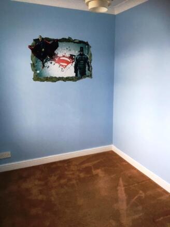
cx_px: 85
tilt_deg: -12.3
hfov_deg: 48.2
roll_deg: +0.0
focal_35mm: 29
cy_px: 114
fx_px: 190
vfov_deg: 61.6
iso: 40
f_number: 2.2
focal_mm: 4.15
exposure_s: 1/33
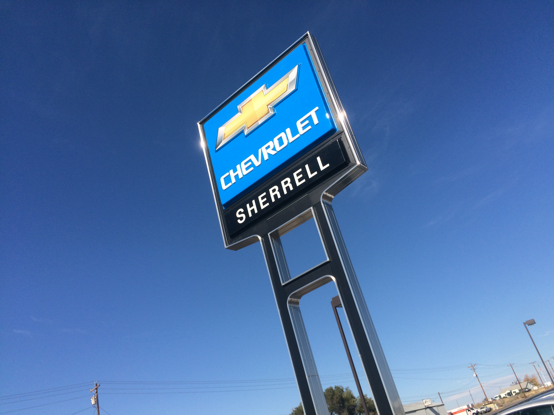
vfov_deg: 48.2
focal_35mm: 29
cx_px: 277
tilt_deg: +27.4
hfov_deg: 61.7
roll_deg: +15.4
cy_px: 208
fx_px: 464
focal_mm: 4.15
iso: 32
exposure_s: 1/2564
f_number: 2.2
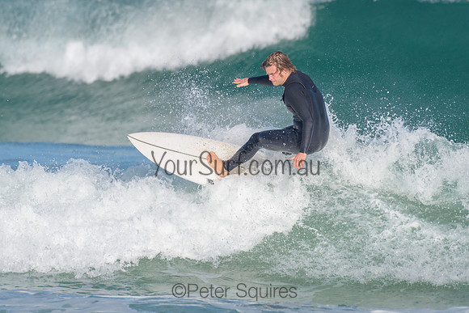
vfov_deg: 2.2
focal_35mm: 613
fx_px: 7982
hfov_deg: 3.4
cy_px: 162
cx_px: 223
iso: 180
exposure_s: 1/2000
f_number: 5.6
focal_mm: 500
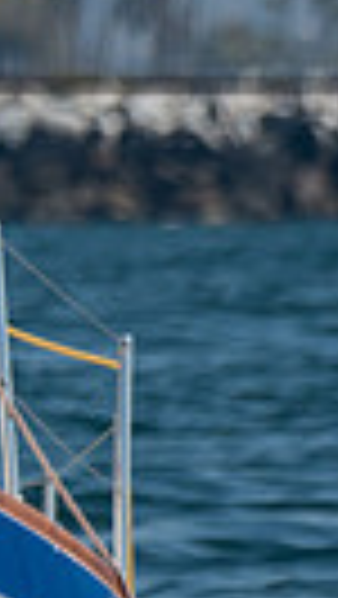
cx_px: -821
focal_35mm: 2051
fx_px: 32617
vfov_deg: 1.1
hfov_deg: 0.6
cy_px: 193
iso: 100
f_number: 5.6
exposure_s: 1/500
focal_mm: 280
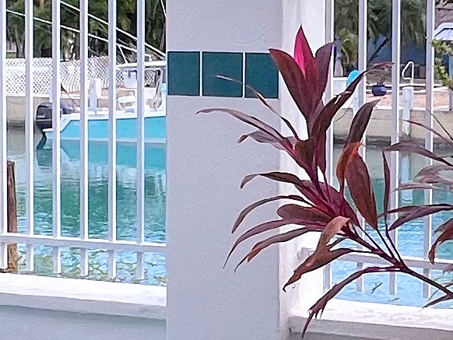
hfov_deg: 21.6
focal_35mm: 90
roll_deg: -0.6
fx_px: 1178
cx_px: 326
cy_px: 124
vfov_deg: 16.4
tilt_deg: -4.6
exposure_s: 1/1946
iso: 32
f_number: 1.8
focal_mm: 1.57
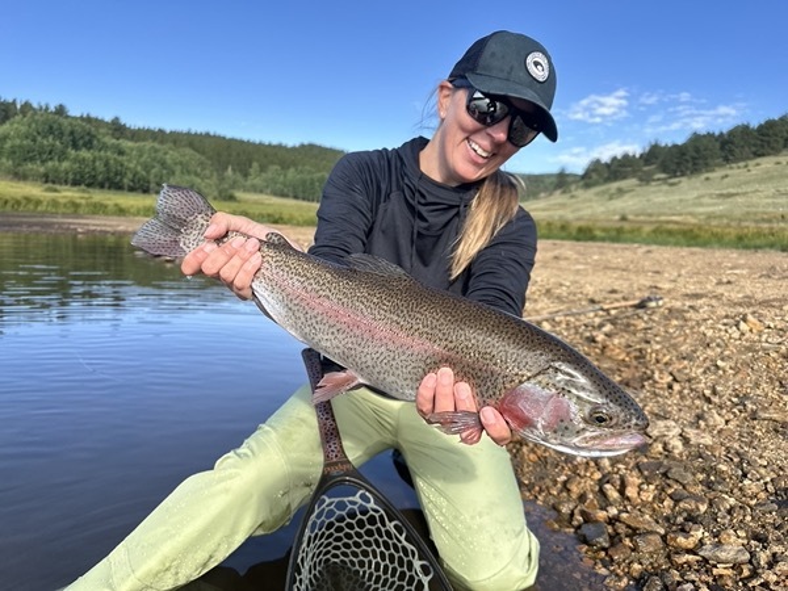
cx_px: 394
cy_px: 296
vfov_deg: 56.8
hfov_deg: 71.6
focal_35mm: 24
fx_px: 546
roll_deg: -2.5
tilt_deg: -6.1
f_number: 1.78
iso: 80
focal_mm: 6.86
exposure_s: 1/1272
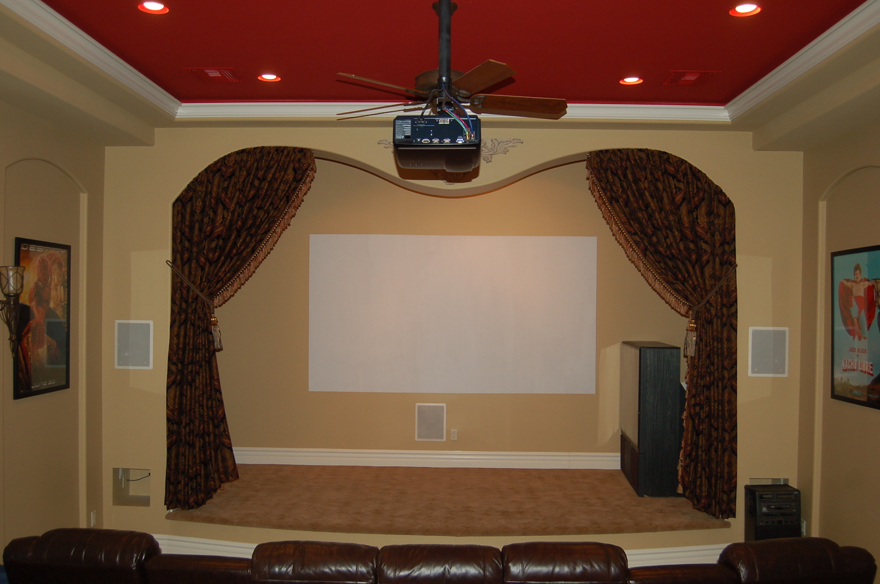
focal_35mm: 33
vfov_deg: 39.8
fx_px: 805
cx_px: 440
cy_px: 292
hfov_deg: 57.3
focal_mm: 22
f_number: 3.8
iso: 400
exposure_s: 1/60
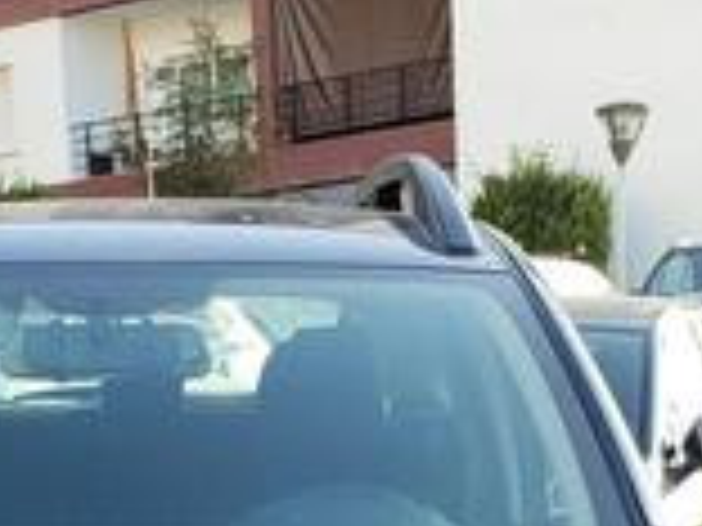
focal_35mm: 109
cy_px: 1059
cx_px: 112
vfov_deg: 12.1
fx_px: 2210
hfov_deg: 17.8
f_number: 2.4
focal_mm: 4.3
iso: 50
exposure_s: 1/160
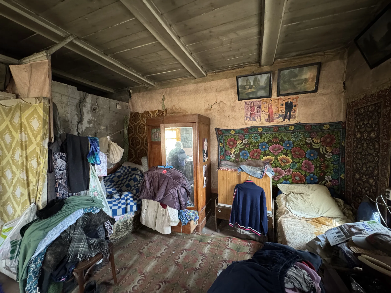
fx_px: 158
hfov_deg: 102.1
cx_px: 196
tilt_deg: -1.8
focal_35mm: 14
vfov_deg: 85.7
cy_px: 146
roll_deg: +0.8
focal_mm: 2.22
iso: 1000
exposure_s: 1/33
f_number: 2.2
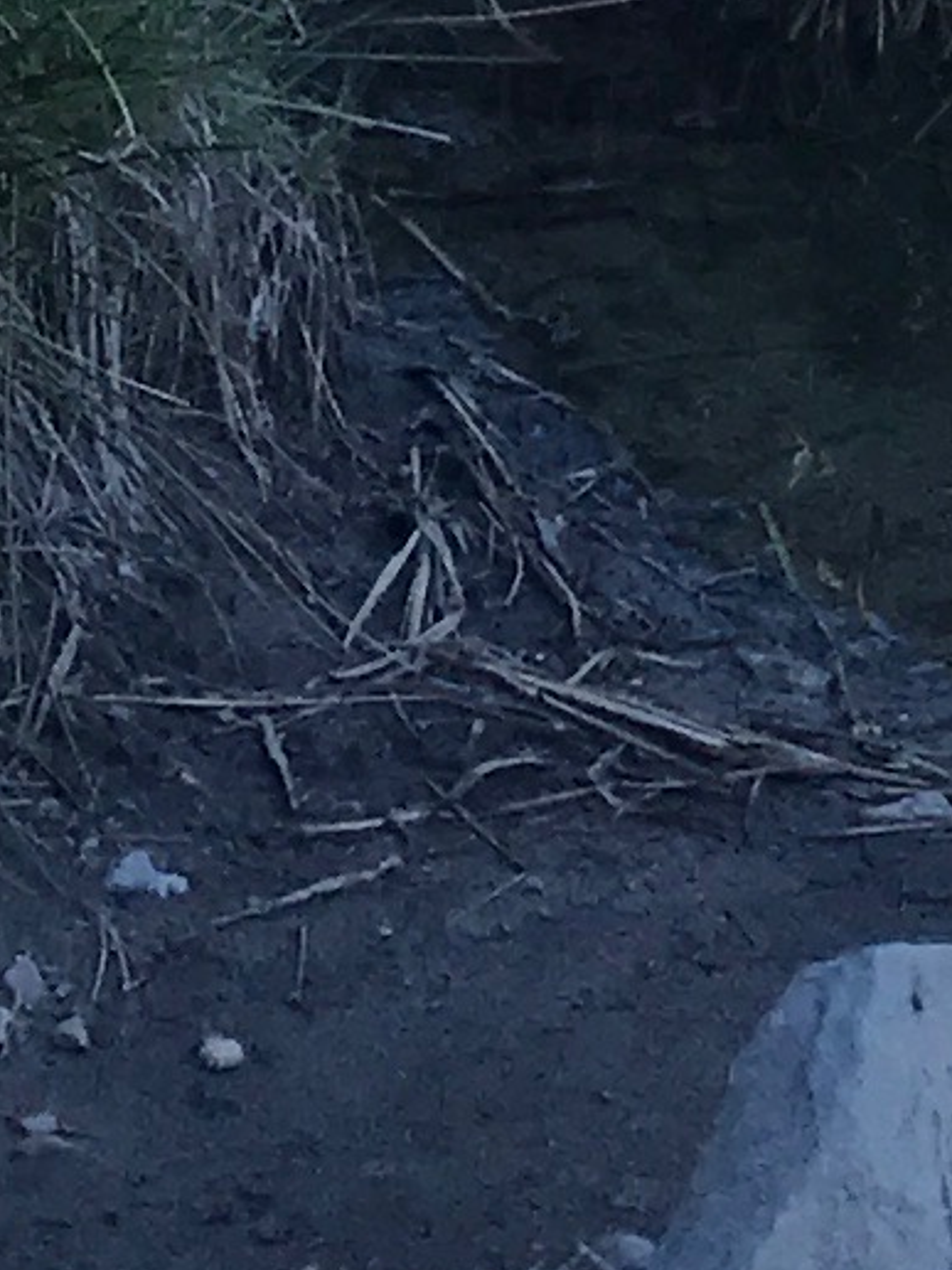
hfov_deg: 6.7
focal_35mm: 219
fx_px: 8031
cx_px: 1491
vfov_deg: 7.7
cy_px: -2720
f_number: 1.8
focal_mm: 3.99
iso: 20
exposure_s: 1/241
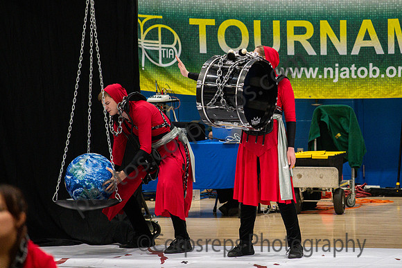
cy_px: 112
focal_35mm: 266
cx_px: 267
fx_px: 2965
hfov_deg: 7.8
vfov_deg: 5.2
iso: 6400
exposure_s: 1/500
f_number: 4
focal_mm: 200
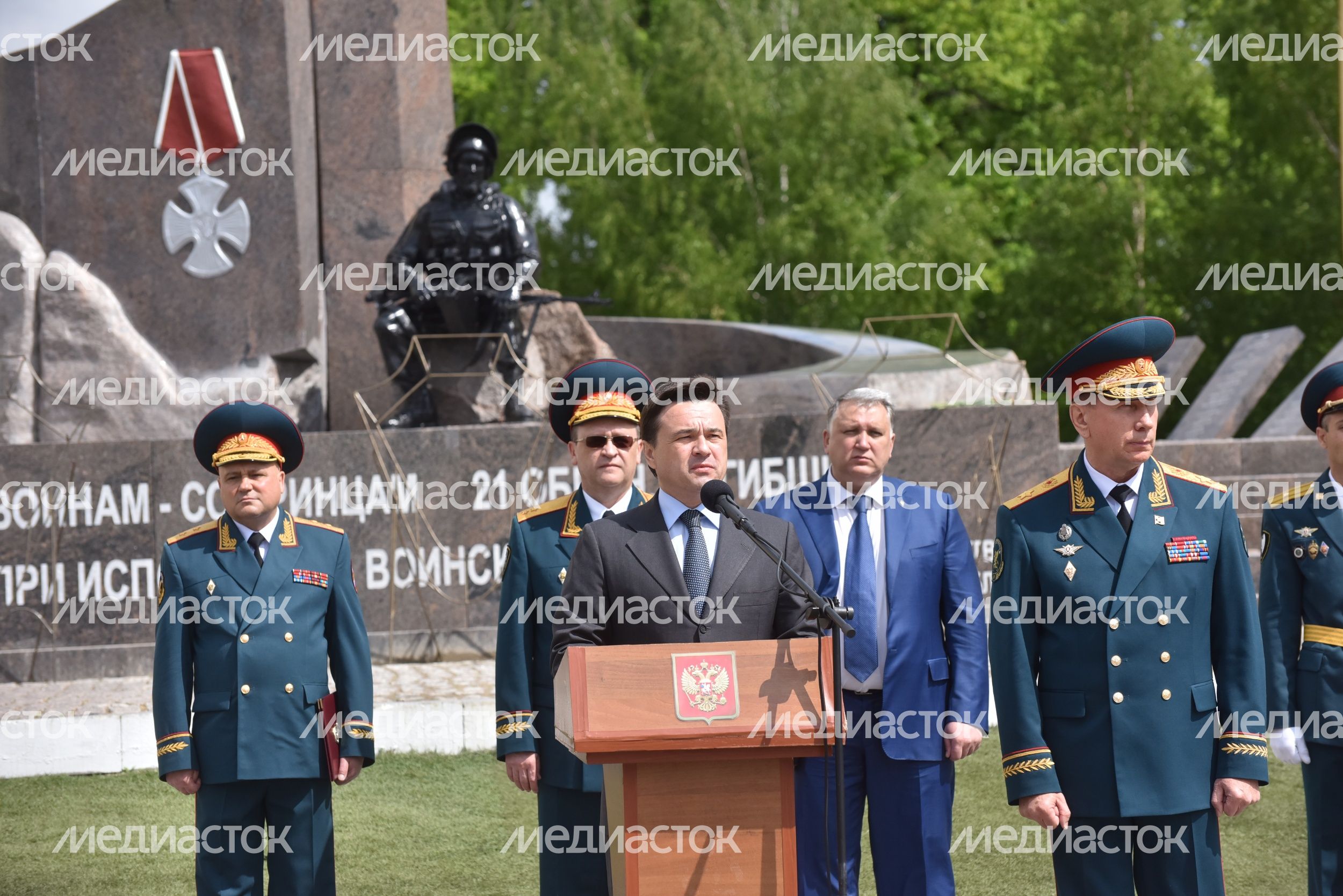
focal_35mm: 112
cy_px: 448
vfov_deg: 12.2
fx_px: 4179
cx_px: 672
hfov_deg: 18.3
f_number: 6.3
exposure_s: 1/2500
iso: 500
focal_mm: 112
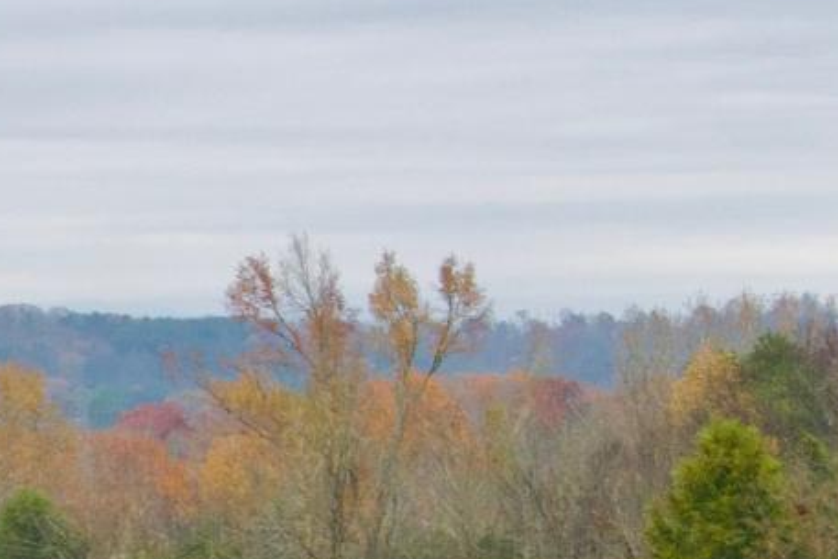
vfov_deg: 6.9
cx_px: -323
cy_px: 630
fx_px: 4587
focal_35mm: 197
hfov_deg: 10.2
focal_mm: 20
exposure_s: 1/250
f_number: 8
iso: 320
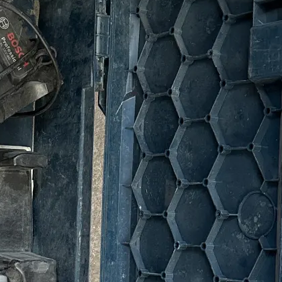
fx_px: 894
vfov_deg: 17.8
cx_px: 46
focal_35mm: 97
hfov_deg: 17.7
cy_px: 216
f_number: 1.78
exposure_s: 1/50
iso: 250
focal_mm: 6.86
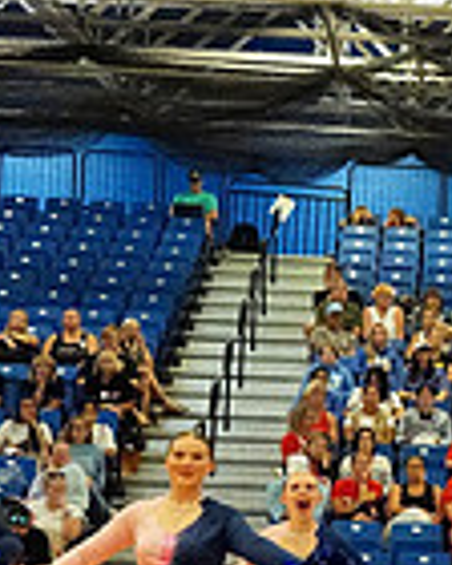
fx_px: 3127
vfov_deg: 10.3
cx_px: 1146
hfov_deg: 7.6
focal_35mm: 187
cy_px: 482
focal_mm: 48
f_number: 4
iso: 25600
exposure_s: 1/1000
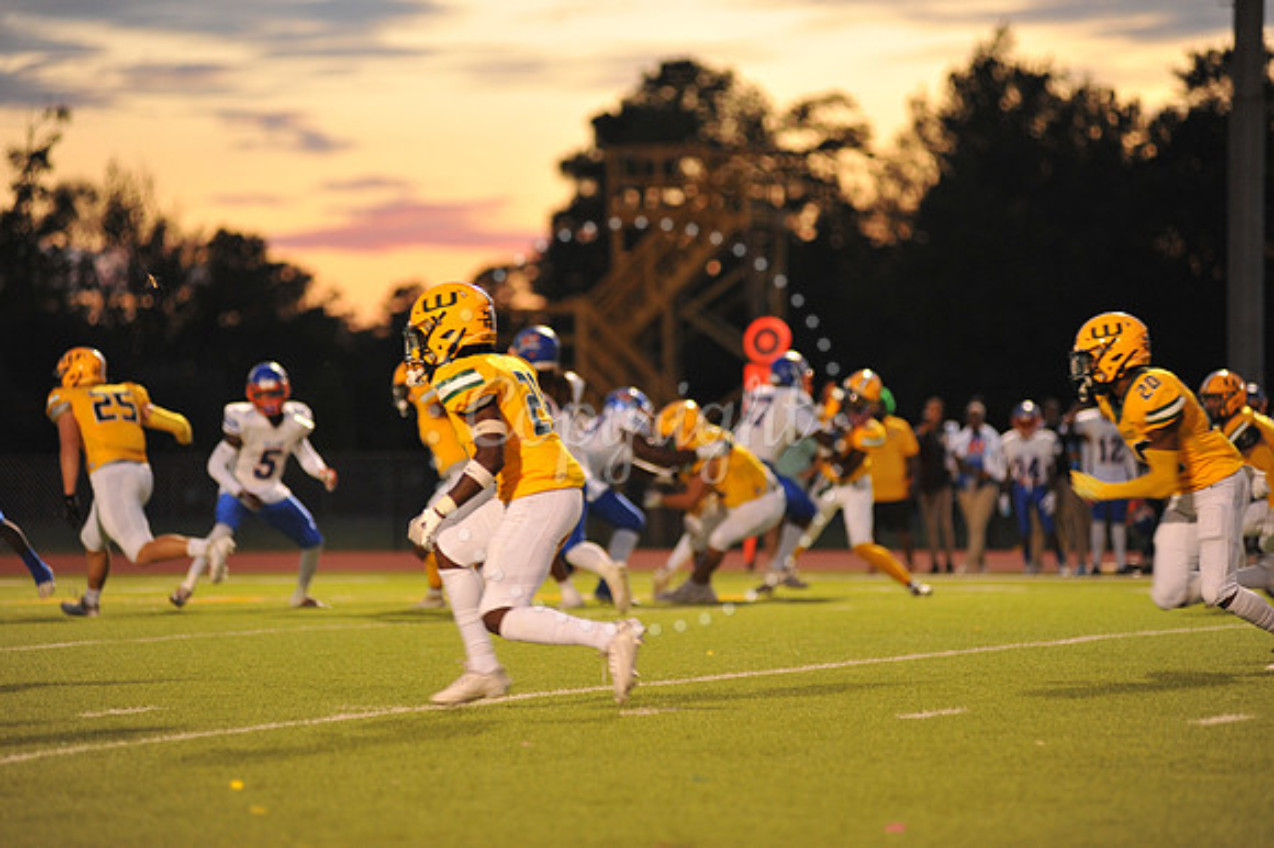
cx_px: 637
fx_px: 6012
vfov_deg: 8.1
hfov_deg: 12.1
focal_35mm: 170
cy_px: 424
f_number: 2.8
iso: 1600
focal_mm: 170
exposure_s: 1/250
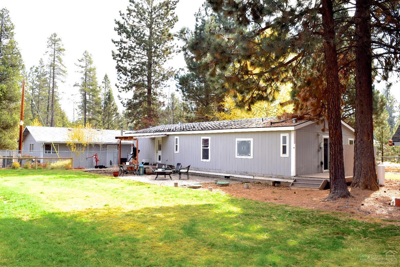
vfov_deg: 47.9
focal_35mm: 27
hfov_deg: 67.4
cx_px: 200
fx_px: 300
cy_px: 134
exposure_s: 1/200
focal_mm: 18
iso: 100
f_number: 8
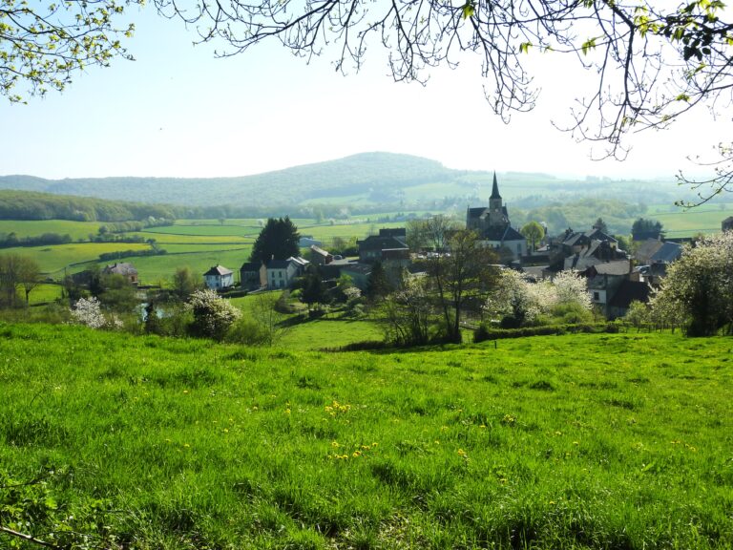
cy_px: 275
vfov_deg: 38.7
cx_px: 366
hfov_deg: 50.1
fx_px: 783
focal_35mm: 37
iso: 125
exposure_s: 1/500
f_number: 5.6
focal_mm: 6.1
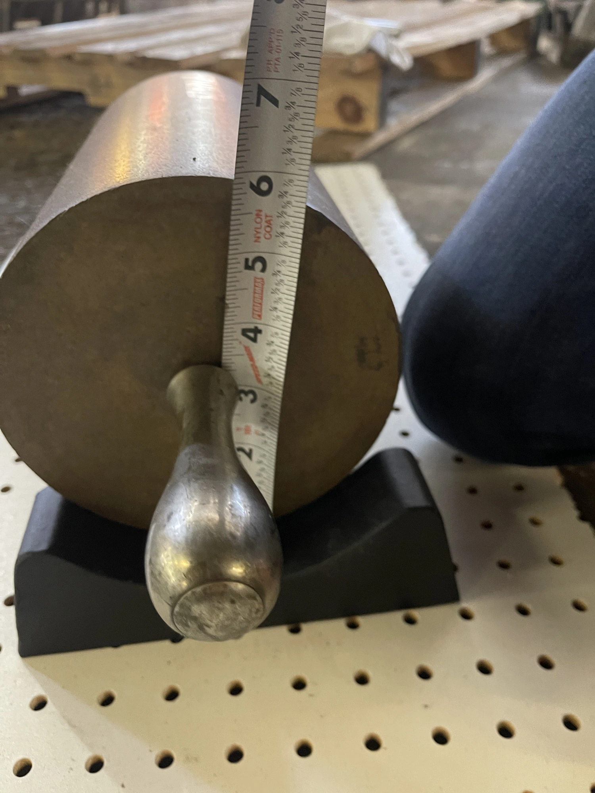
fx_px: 596
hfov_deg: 53.1
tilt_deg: -35.7
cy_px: 396
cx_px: 298
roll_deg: +2.3
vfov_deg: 67.3
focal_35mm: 26
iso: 640
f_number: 1.6
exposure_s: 1/30
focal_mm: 5.1
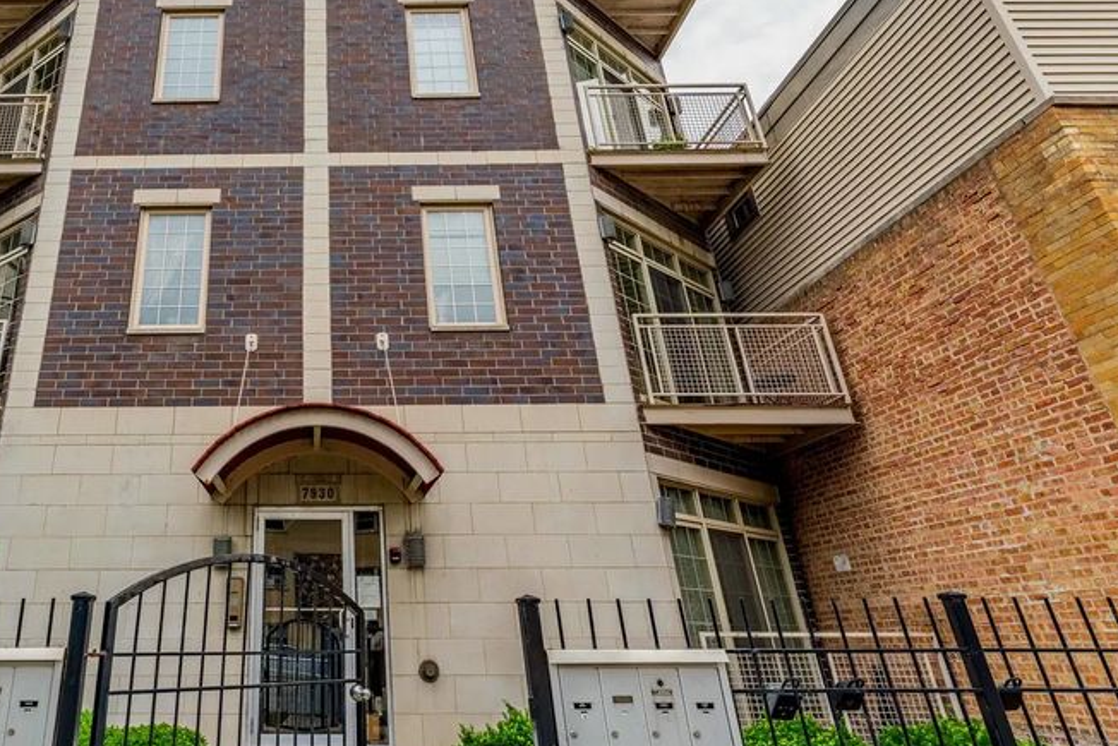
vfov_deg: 54.6
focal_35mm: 23
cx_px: 341
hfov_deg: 72.7
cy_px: 306
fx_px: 717
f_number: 7.1
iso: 200
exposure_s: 1/4000
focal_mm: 14.7
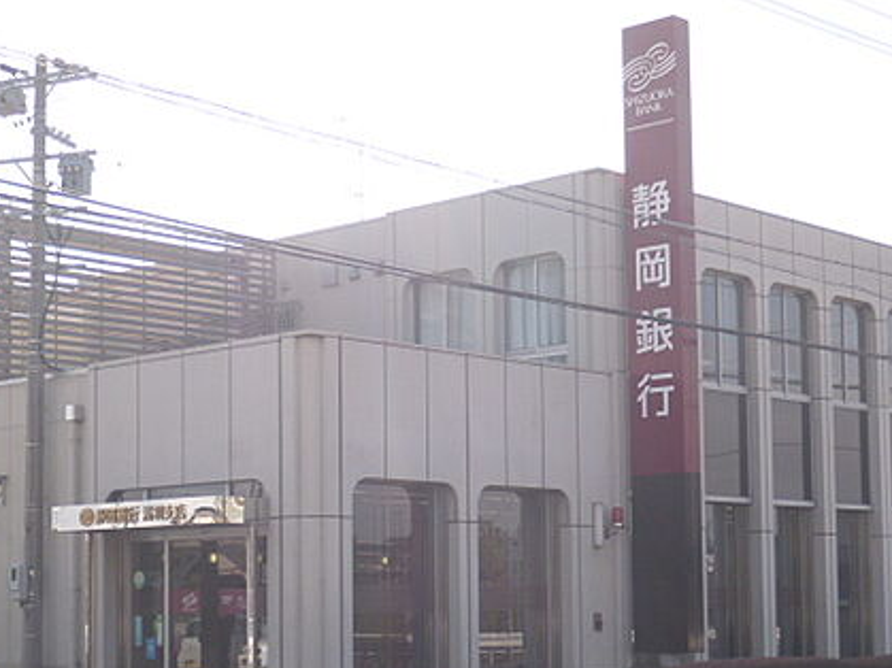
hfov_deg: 26.7
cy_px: 457
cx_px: 407
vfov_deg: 20.1
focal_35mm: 73
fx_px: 1881
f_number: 3.8
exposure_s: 1/640
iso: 100
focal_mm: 9.1
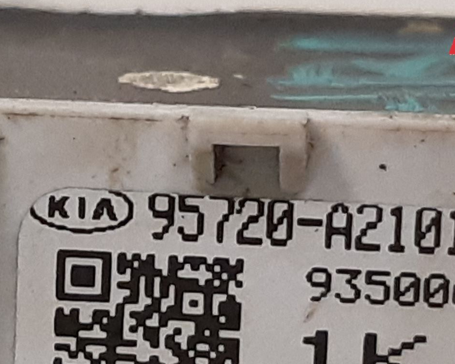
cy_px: 343
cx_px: 251
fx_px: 741
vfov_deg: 26.5
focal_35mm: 55
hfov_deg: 34.1
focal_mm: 3.93
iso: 250
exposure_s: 1/50
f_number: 1.7
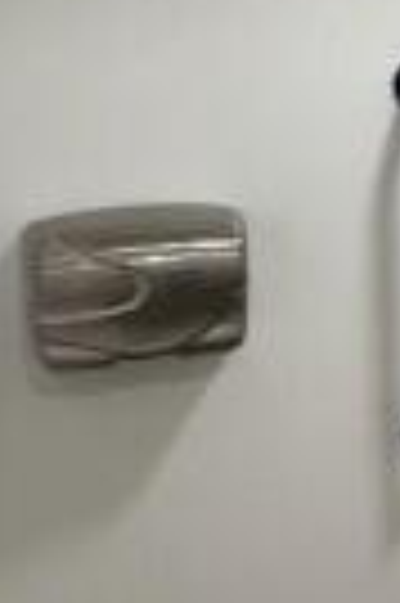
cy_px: 124
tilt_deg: -4.1
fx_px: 986
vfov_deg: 33.0
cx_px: 510
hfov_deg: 21.0
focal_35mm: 59
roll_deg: +1.9
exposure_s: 1/33
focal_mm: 1.57
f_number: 1.8
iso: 32
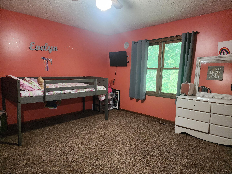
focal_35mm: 23
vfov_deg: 58.9
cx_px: 116
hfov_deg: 73.9
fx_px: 154
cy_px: 87
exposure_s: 1/120
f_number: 1.8
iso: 1000
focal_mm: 6.4
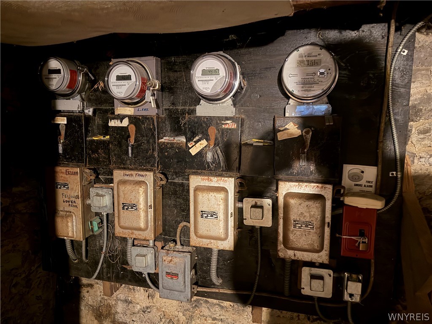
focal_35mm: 24
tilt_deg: -7.0
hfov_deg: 71.6
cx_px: 216
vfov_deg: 56.8
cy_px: 162
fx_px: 300
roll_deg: -0.6
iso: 2000
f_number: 1.78
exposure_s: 1/9
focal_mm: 6.76
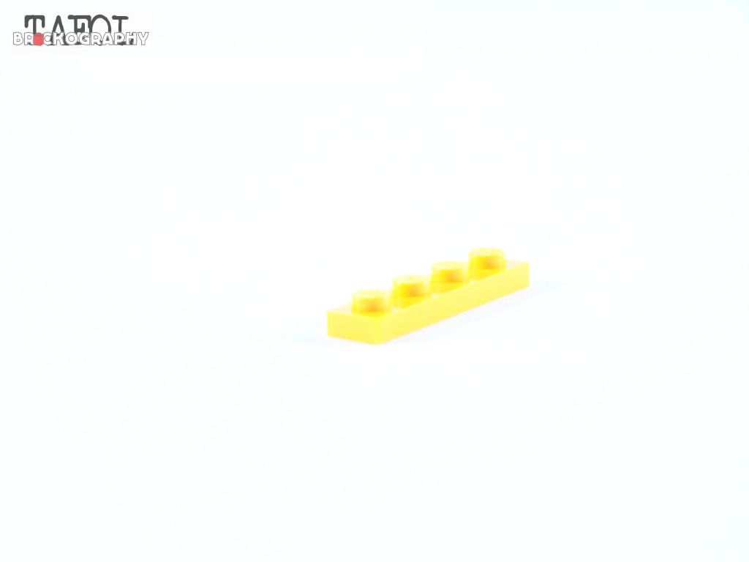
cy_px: 281
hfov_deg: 18.7
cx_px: 374
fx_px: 2272
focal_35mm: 105
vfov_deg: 14.1
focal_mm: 17.5
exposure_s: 1/60
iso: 400
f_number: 3.6
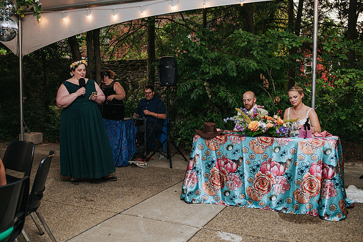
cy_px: 123
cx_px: 166
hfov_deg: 49.5
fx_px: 393
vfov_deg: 34.2
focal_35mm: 39
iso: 1000
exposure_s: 1/200
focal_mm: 35
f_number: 2.8
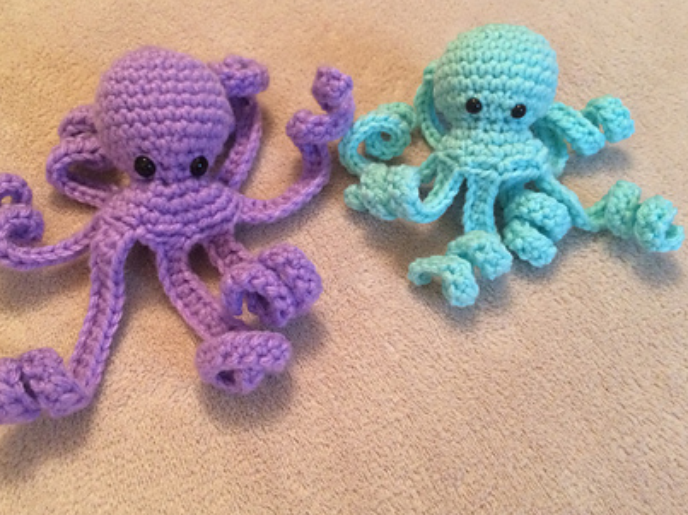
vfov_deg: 39.6
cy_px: 236
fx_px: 715
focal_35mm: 36
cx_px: 311
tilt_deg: -51.7
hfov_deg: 51.3
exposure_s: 1/15
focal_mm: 4.15
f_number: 2.2
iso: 320
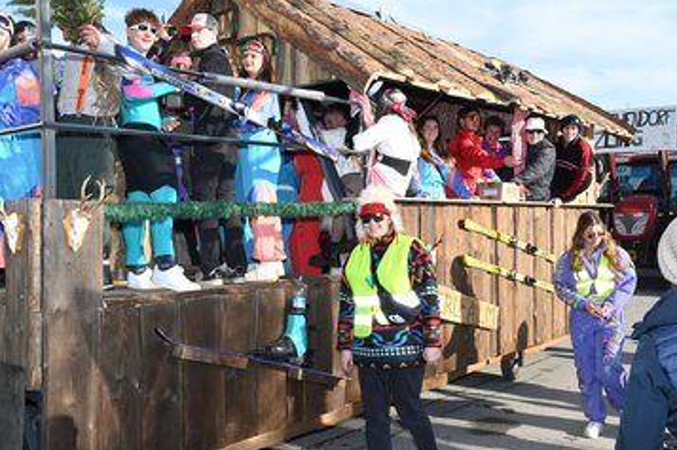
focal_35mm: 37
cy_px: 209
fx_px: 695
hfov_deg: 51.9
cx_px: 311
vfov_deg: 35.8
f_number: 20
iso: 1000
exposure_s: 1/200
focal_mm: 33
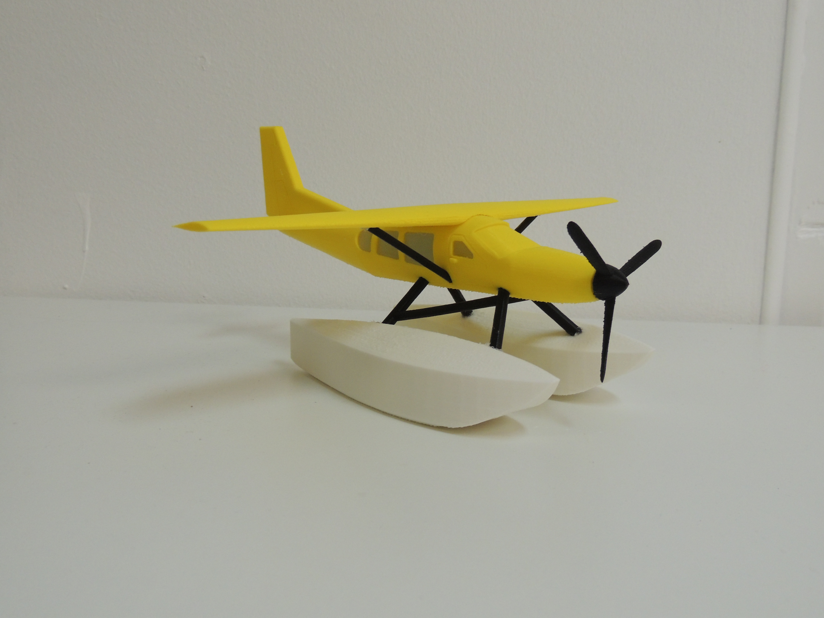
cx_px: 412
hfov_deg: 55.4
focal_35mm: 33
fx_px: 786
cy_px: 309
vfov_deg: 42.9
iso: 360
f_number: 3.2
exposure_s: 1/50
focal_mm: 5.8
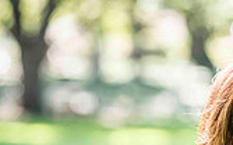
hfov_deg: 4.9
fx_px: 2702
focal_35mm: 426
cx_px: 352
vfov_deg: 3.1
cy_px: 259
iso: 400
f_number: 4.5
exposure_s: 1/320
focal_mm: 120
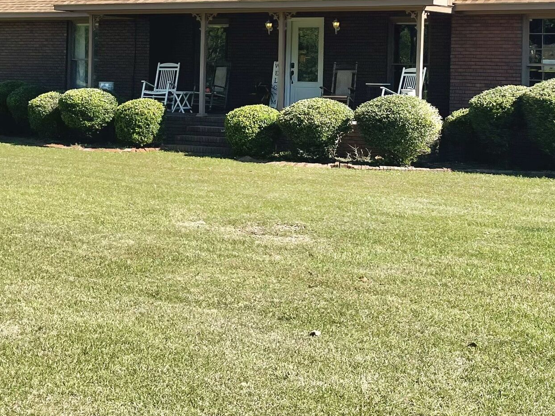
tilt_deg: -0.7
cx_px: 357
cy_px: 69
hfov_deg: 31.0
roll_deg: -1.3
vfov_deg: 23.2
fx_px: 994
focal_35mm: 62
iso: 32
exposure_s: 1/2336
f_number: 1.6
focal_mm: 5.1
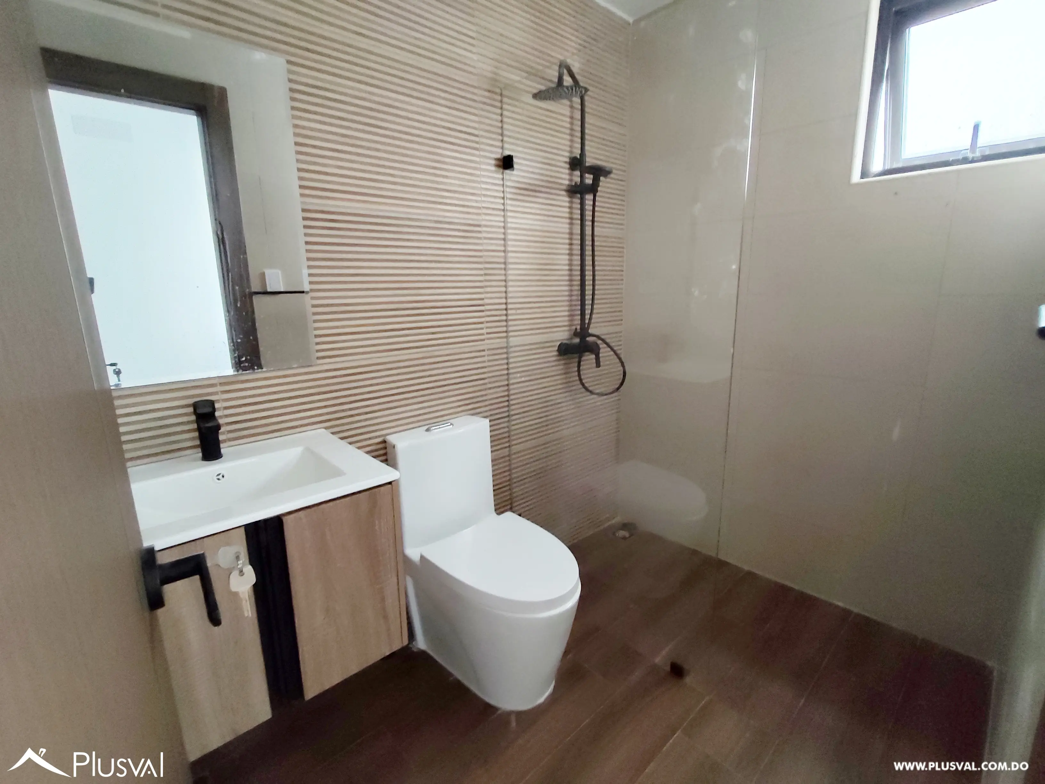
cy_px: 392
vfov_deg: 78.1
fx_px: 483
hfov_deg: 94.5
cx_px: 522
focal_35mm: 16
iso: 348
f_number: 2.2
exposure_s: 1/25
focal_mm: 1.67
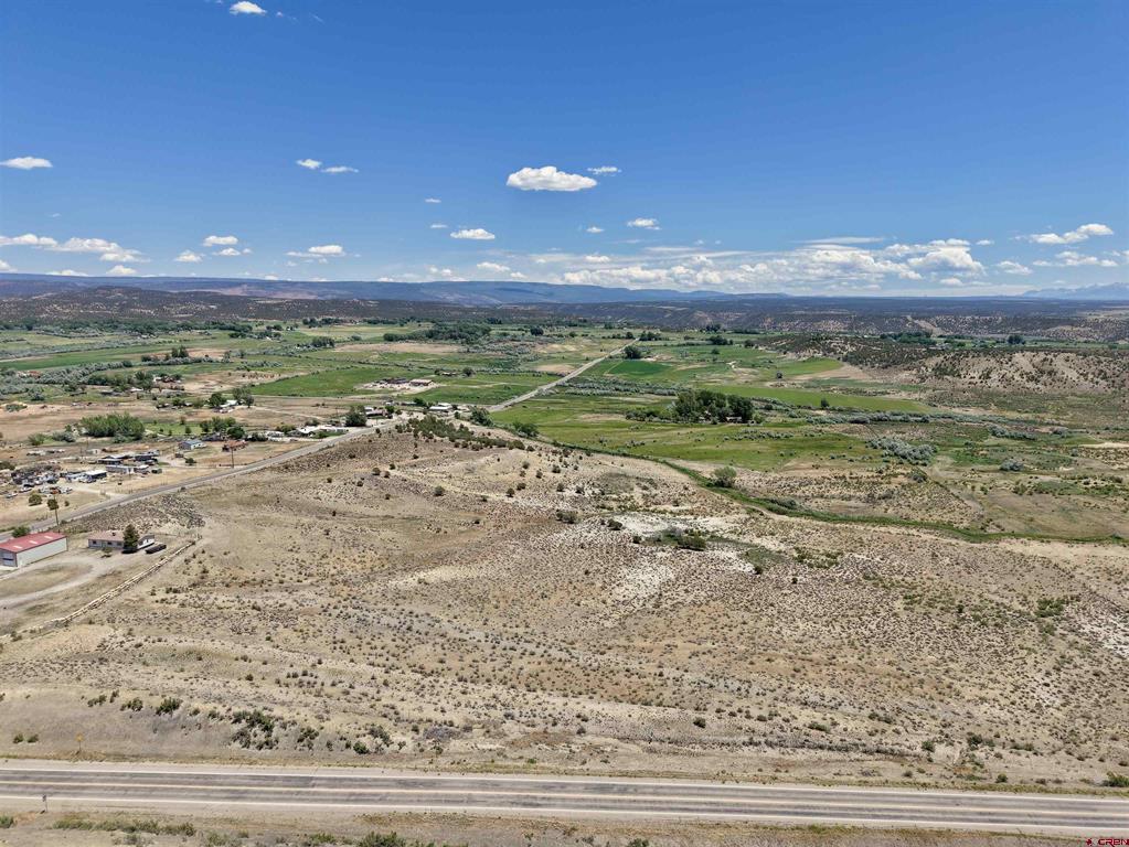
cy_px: 424
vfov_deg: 56.8
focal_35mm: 24
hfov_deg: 71.6
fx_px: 783
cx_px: 564
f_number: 1.8
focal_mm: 8.67
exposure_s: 1/3200
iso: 100
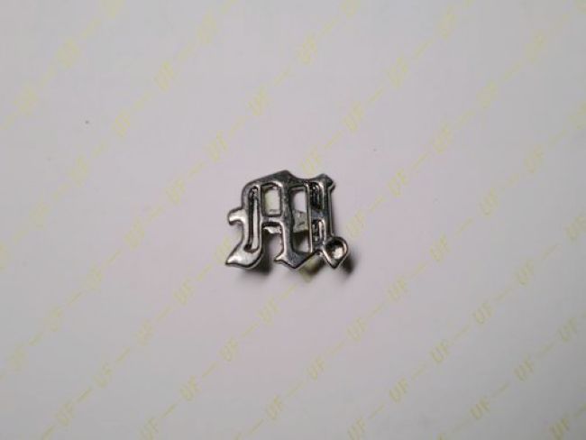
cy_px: 220
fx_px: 948
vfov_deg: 26.1
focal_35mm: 56
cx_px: 293
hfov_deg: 34.3
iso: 200
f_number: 3.7
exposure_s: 1/100
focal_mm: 9.3
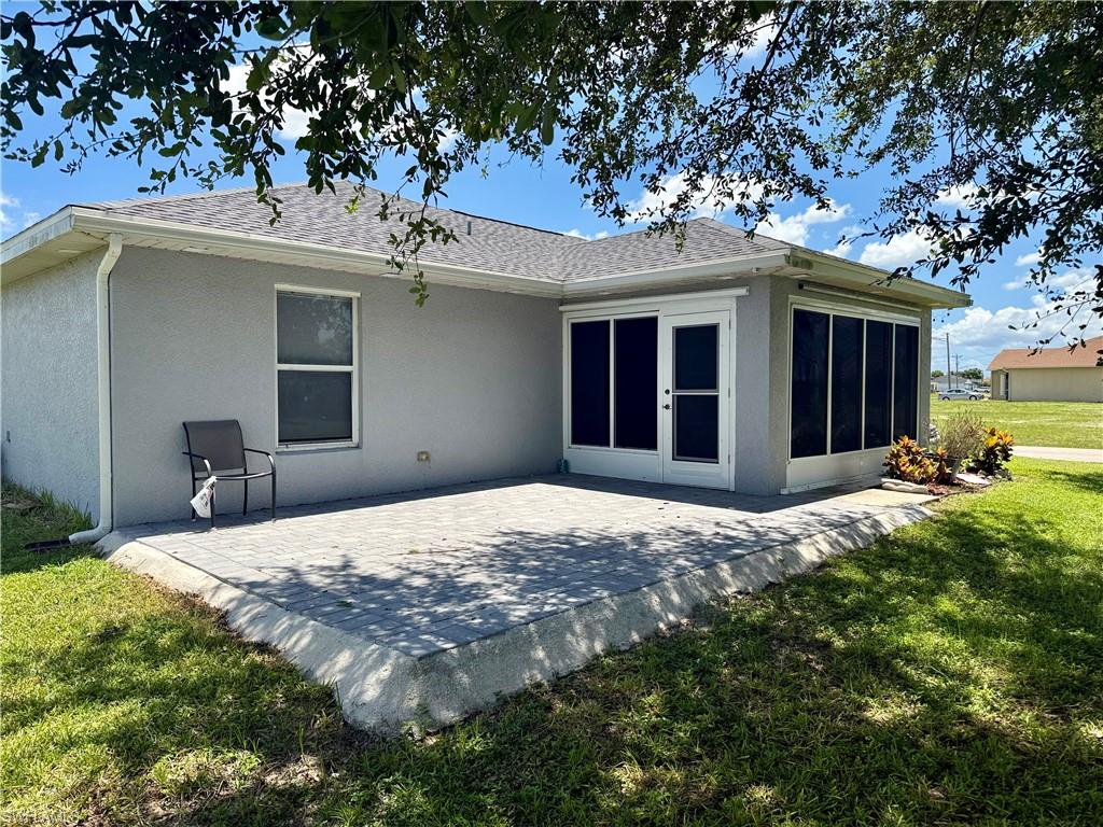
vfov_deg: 56.8
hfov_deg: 71.6
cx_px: 552
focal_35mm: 24
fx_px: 765
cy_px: 414
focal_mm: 6.76
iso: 80
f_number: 1.78
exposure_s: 1/3145
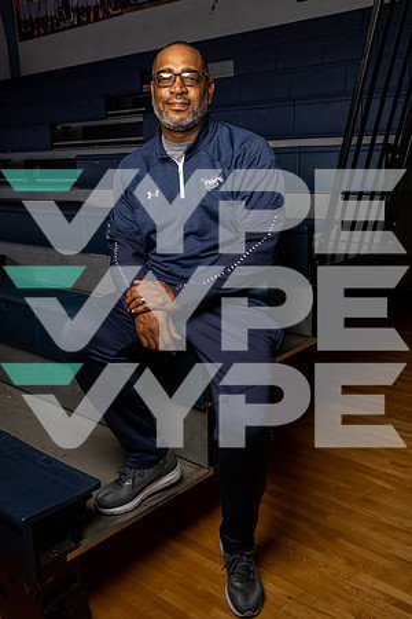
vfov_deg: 54.4
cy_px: 310
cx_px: 206
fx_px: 601
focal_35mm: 35
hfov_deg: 37.9
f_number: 7.1
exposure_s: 1/200
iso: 320
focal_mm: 35
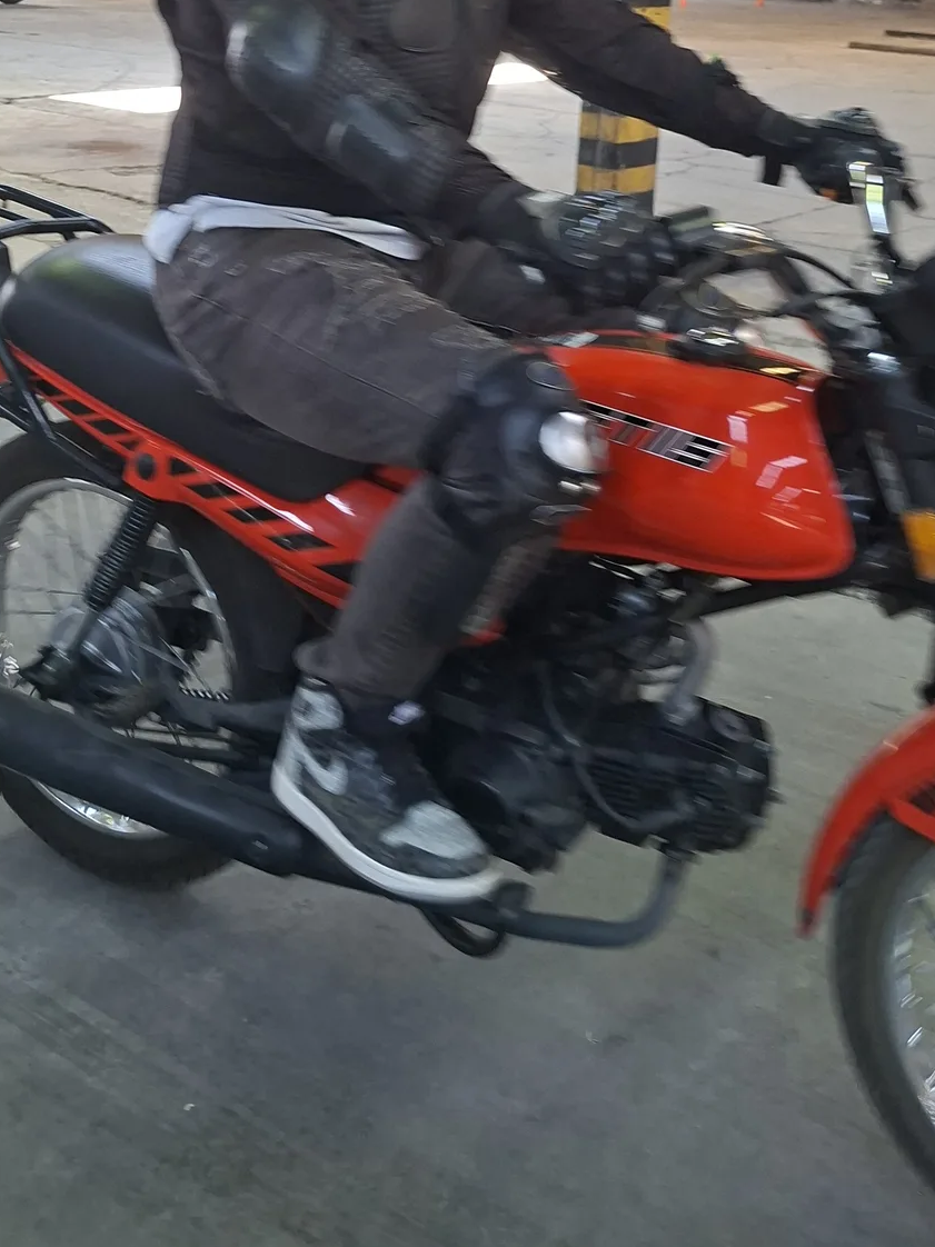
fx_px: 1477
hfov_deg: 35.1
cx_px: 412
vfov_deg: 42.3
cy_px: 142
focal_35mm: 41
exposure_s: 1/120
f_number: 1.8
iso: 100
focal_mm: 5.54
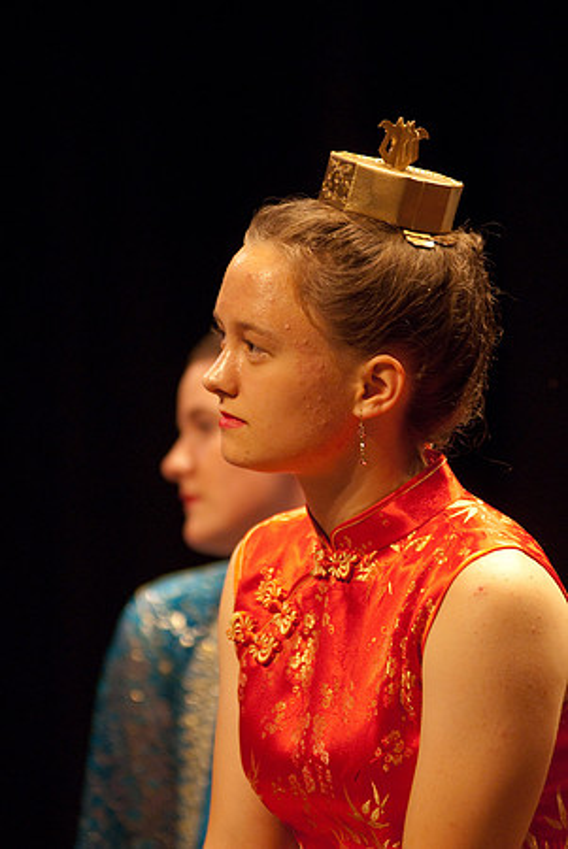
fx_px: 7083
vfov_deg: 6.9
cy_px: 424
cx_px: 284
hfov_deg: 4.6
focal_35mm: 300
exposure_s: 1/125
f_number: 2.8
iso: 1000
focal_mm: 200
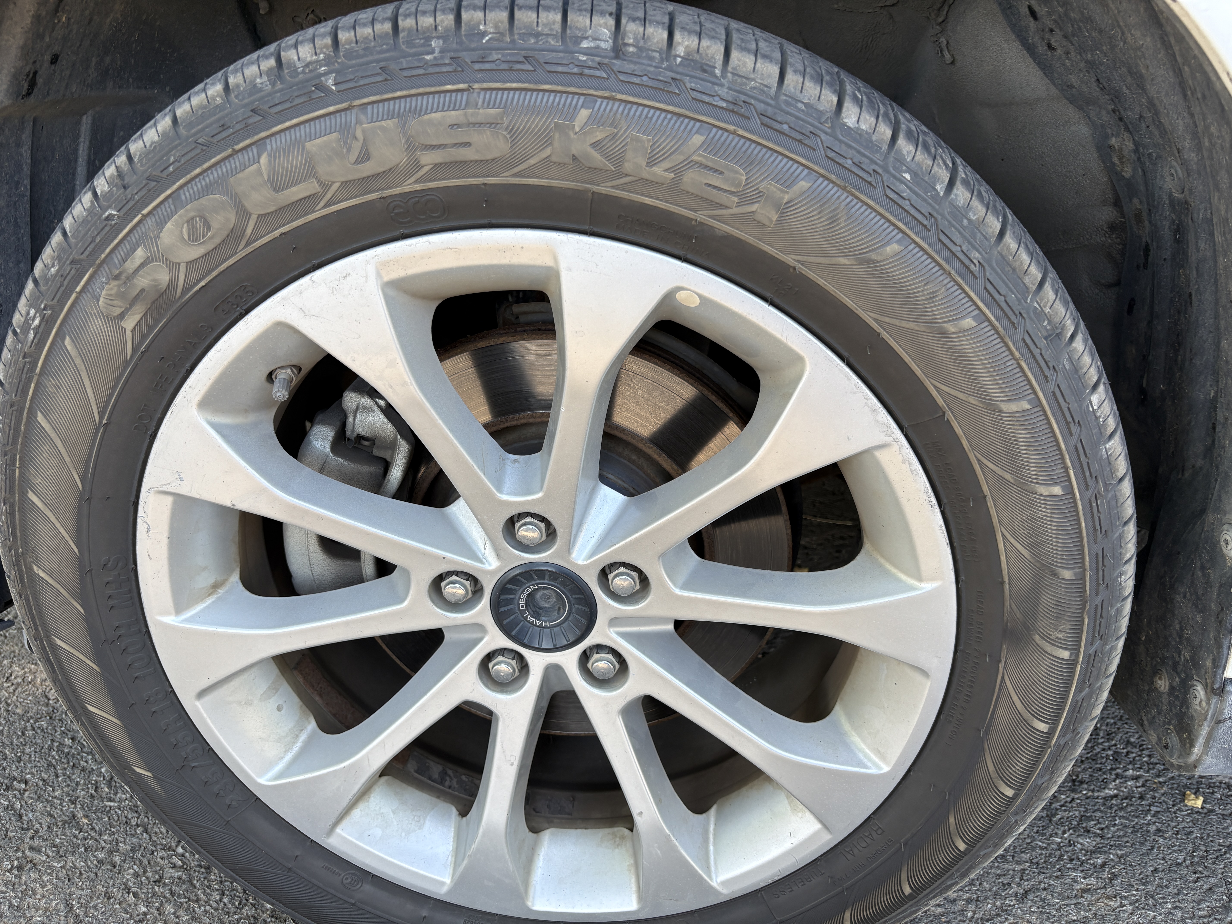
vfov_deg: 53.1
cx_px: 616
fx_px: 925
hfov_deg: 67.3
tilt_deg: -25.3
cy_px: 462
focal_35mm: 26
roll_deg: +0.3
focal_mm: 5.96
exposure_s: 1/122
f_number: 1.6
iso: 32
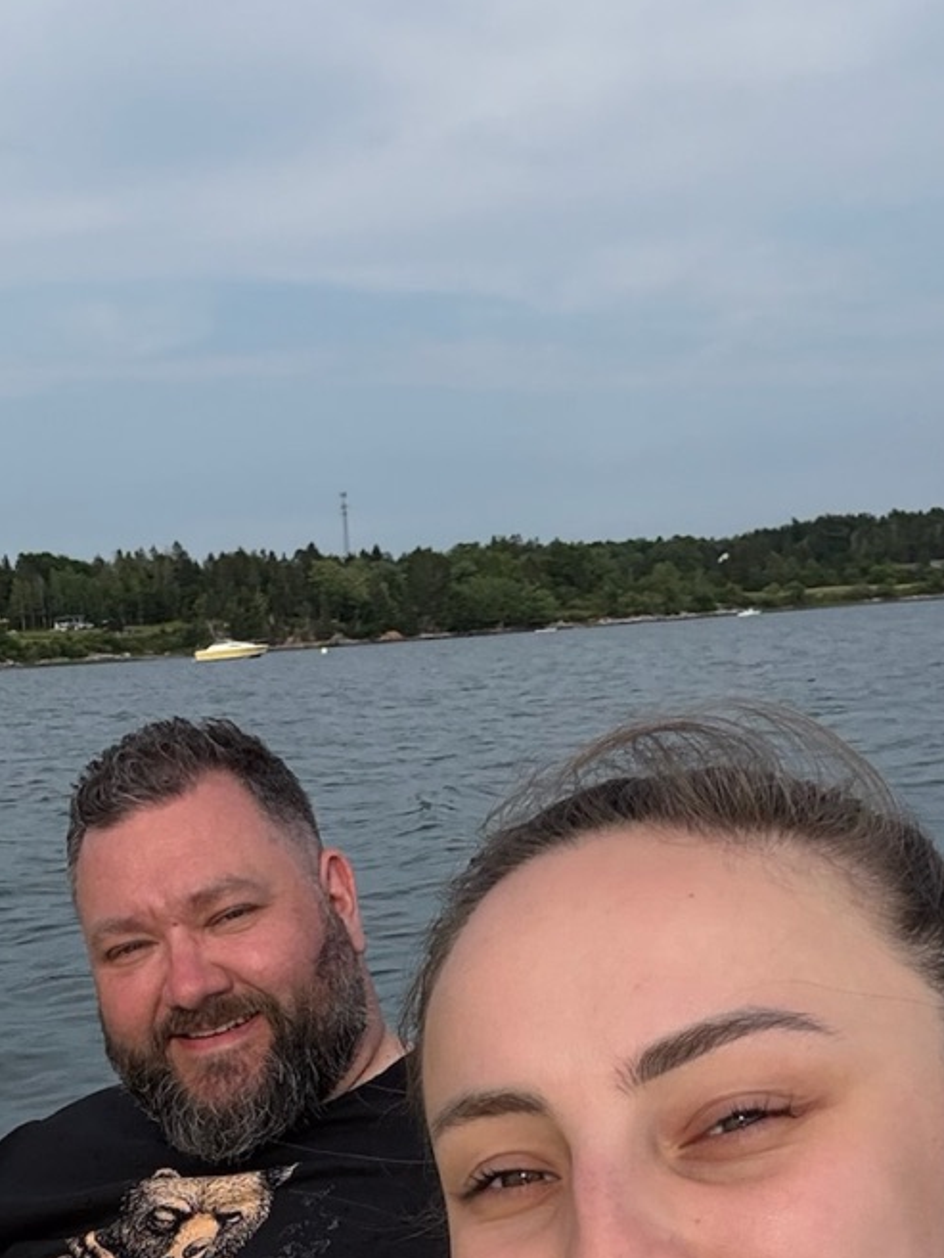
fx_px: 2036
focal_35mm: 56
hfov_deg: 25.9
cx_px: 303
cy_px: 1239
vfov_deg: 31.9
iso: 25
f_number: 1.9
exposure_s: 1/1080
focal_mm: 2.69
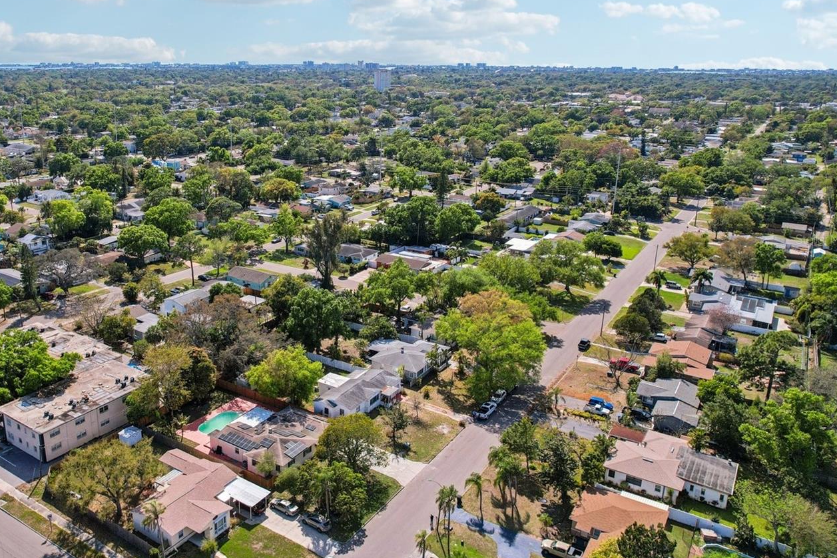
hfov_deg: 64.7
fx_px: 651
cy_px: 239
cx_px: 322
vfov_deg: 46.3
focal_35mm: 28
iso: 110
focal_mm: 8.4
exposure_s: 1/2500
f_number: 2.8
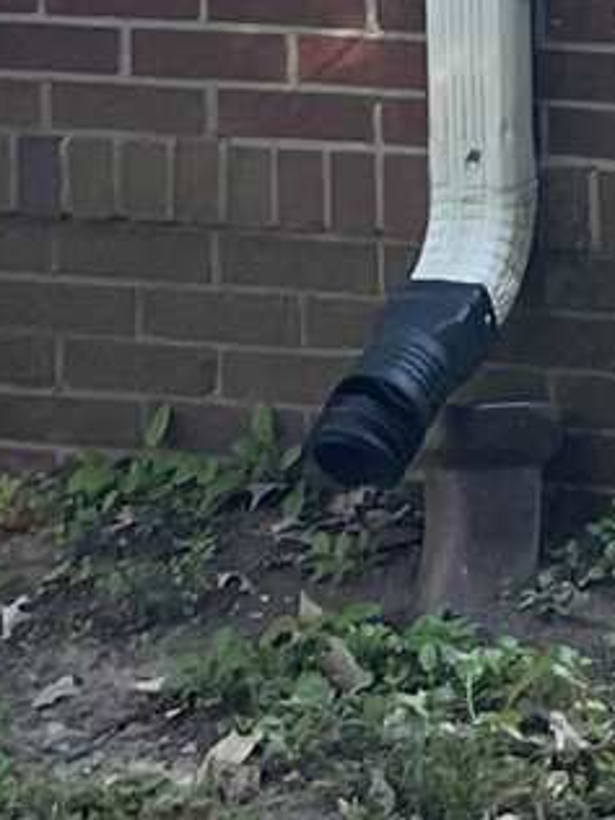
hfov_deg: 7.7
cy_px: -1087
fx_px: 4311
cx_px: 1381
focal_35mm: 182
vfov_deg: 9.7
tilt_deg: -1.1
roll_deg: +2.5
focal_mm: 5.1
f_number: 1.6
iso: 32
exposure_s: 1/129
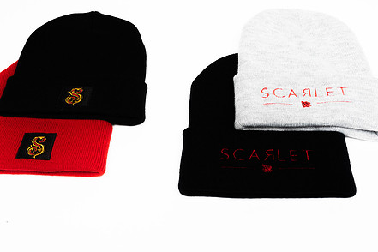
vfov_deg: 29.1
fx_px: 483
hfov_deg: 42.7
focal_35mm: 46
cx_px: 166
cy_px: 89
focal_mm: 35
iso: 100
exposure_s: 1/160
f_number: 7.1
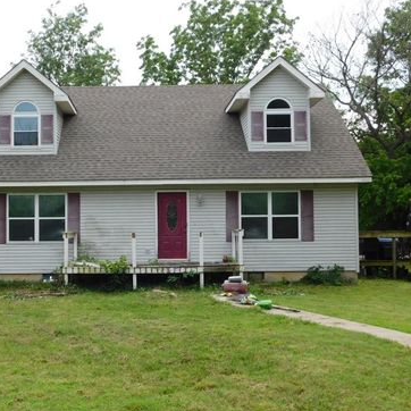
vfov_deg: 38.3
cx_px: 134
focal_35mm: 44
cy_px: 209
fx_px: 591
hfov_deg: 37.9
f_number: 3.5
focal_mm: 6.3
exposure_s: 1/640
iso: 125
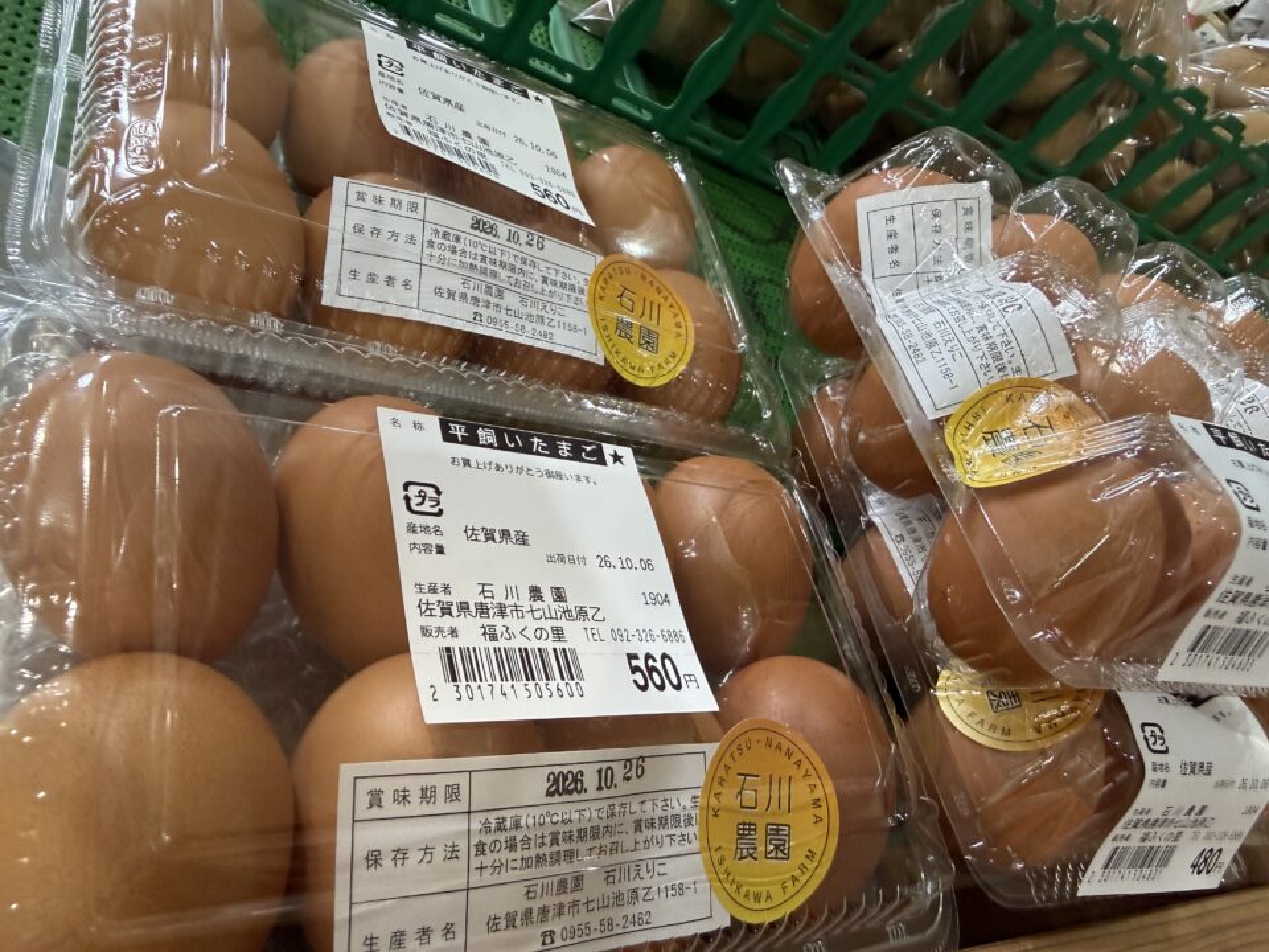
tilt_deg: -41.1
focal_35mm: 24
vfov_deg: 56.8
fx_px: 880
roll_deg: -42.5
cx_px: 634
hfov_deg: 71.6
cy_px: 476
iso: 250
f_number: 2.2
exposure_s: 1/60
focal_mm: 2.22
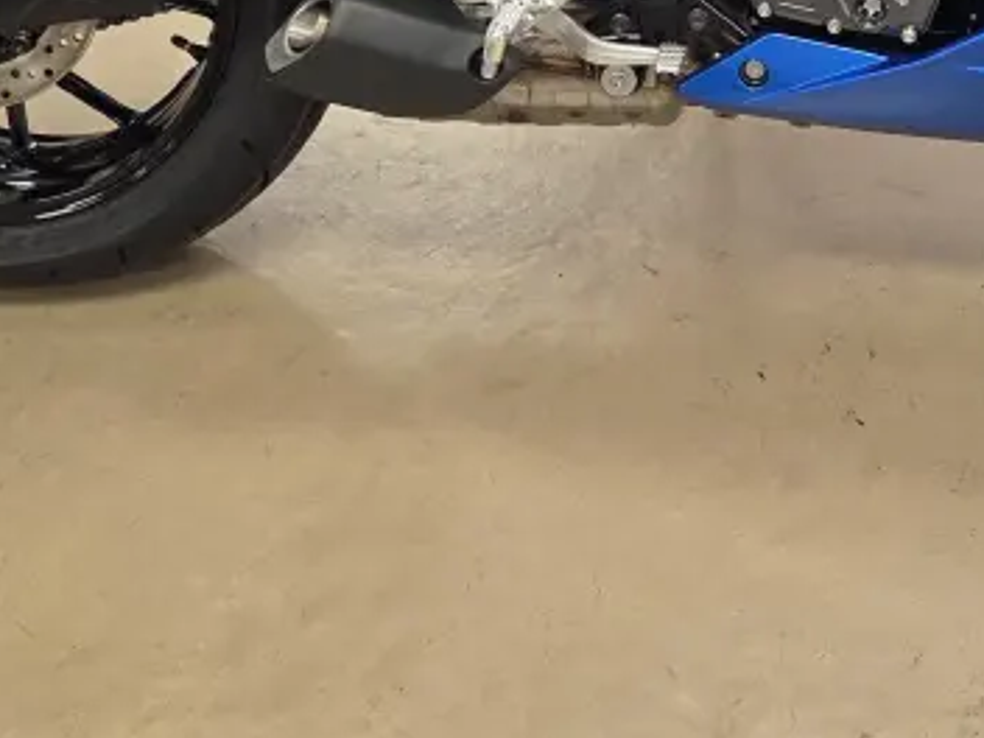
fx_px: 1905
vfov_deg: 19.7
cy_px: -288
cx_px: 800
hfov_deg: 28.3
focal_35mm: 67
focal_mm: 5.4
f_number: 1.8
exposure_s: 1/120
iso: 250
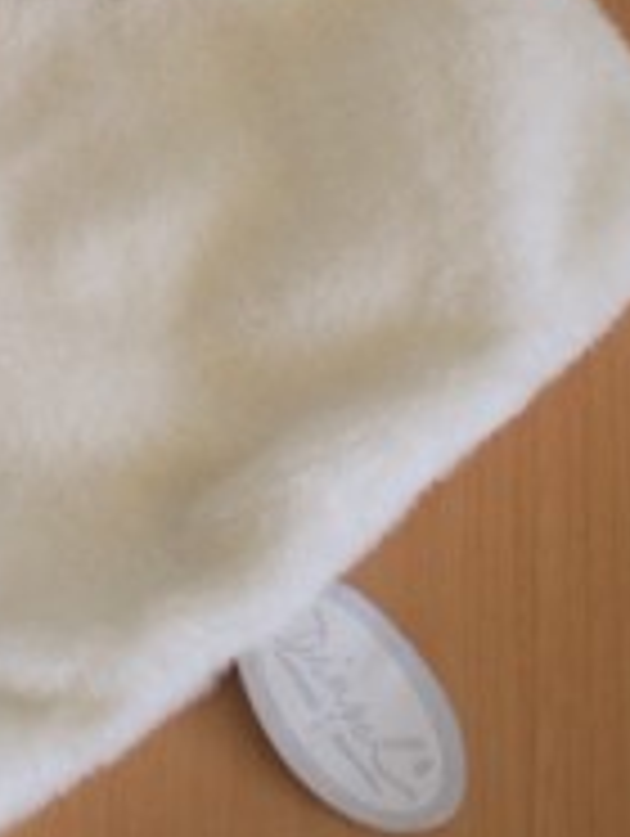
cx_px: 36
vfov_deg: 18.3
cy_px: 99
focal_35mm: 106
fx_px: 2566
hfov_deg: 13.8
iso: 136
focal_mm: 6.3
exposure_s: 1/62.6
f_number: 3.1
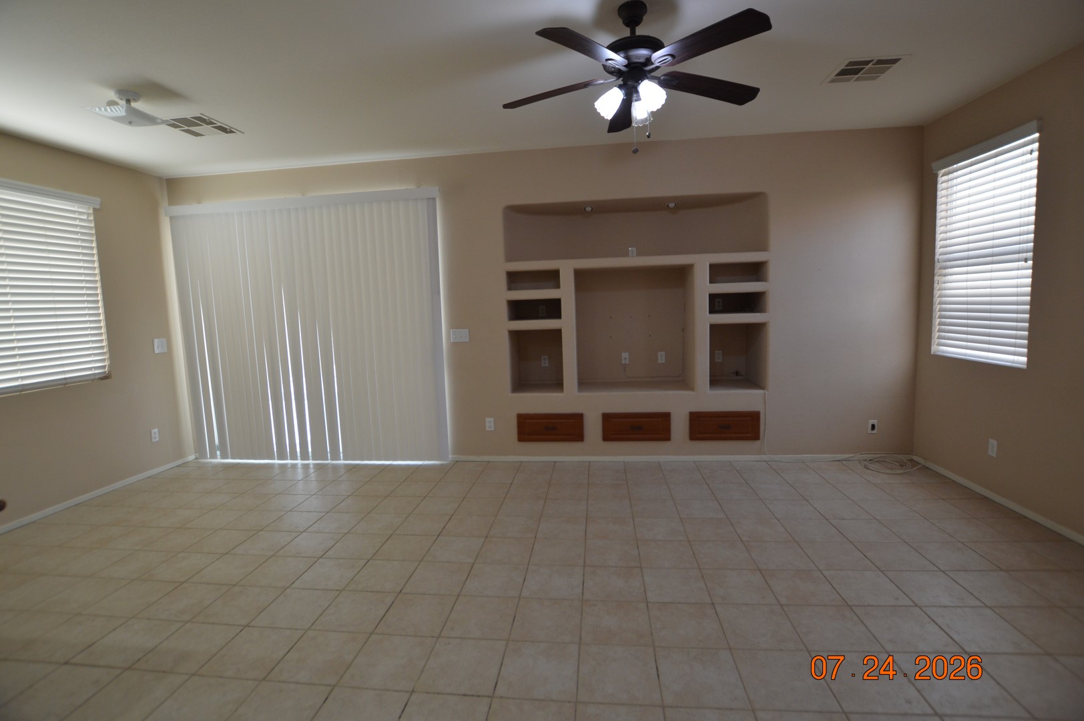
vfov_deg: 77.2
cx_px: 542
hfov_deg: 100.4
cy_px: 360
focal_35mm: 15
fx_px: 451
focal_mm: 10
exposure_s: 1/60
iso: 400
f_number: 4
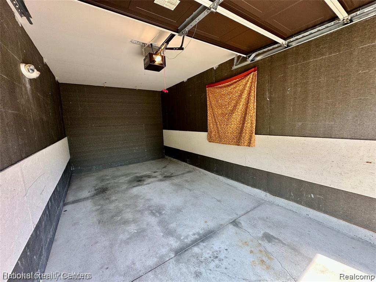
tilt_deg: -6.8
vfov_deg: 85.7
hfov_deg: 102.1
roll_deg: +2.3
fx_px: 152
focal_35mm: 14
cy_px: 141
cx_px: 188
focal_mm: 2.22
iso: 50
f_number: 2.2
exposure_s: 1/99
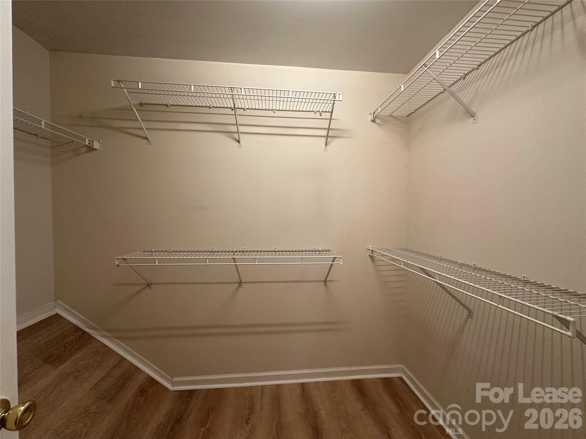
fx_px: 237
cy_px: 220
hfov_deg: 102.1
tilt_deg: -1.4
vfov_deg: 85.7
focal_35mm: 14
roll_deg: -0.2
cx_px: 293
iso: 250
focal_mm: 2.22
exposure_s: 1/120
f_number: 2.2
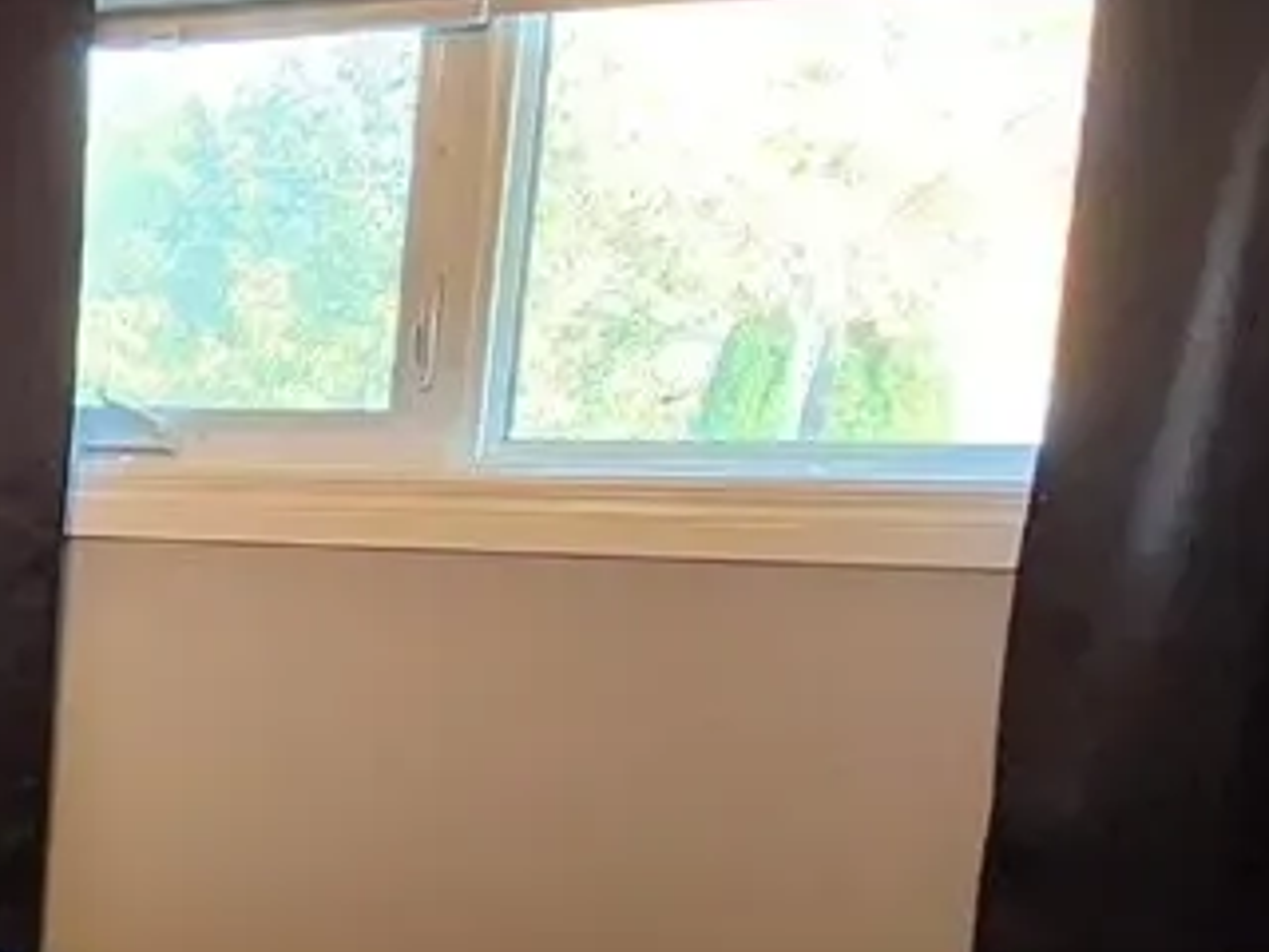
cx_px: -547
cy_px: 948
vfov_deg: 21.8
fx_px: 2383
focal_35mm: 65
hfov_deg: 24.4
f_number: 2.2
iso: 800
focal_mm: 1.74
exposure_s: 1/60
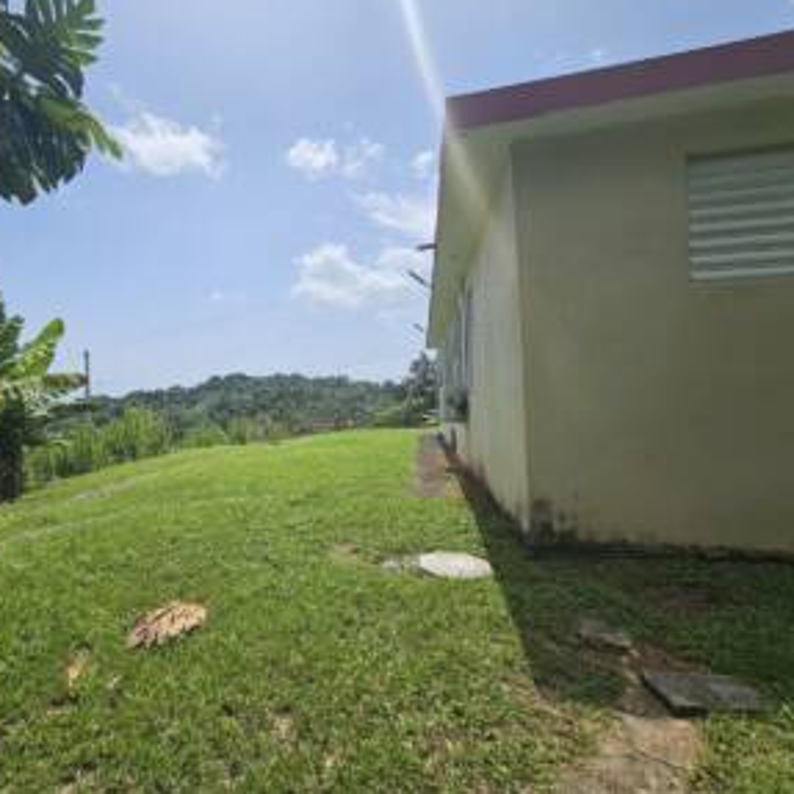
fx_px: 415
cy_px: 382
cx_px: 290
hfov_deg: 85.5
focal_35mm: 16
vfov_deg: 87.4
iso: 50
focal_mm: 2.2
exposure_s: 1/4032
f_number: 2.2
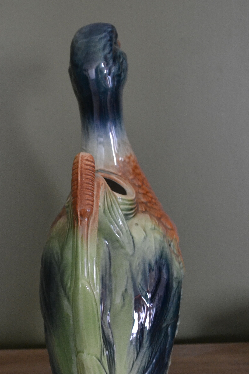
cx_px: 93
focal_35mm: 53
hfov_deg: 25.4
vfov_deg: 37.3
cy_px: 231
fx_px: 550
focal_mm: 18
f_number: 3.5
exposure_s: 1/60
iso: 1600
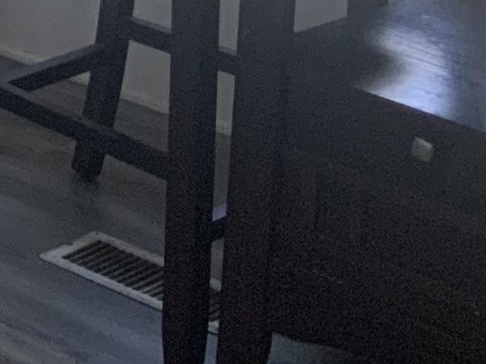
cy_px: -484
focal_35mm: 156
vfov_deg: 8.7
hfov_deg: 10.9
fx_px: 2190
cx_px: -659
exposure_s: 1/60
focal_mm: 3
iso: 80
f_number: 1.8
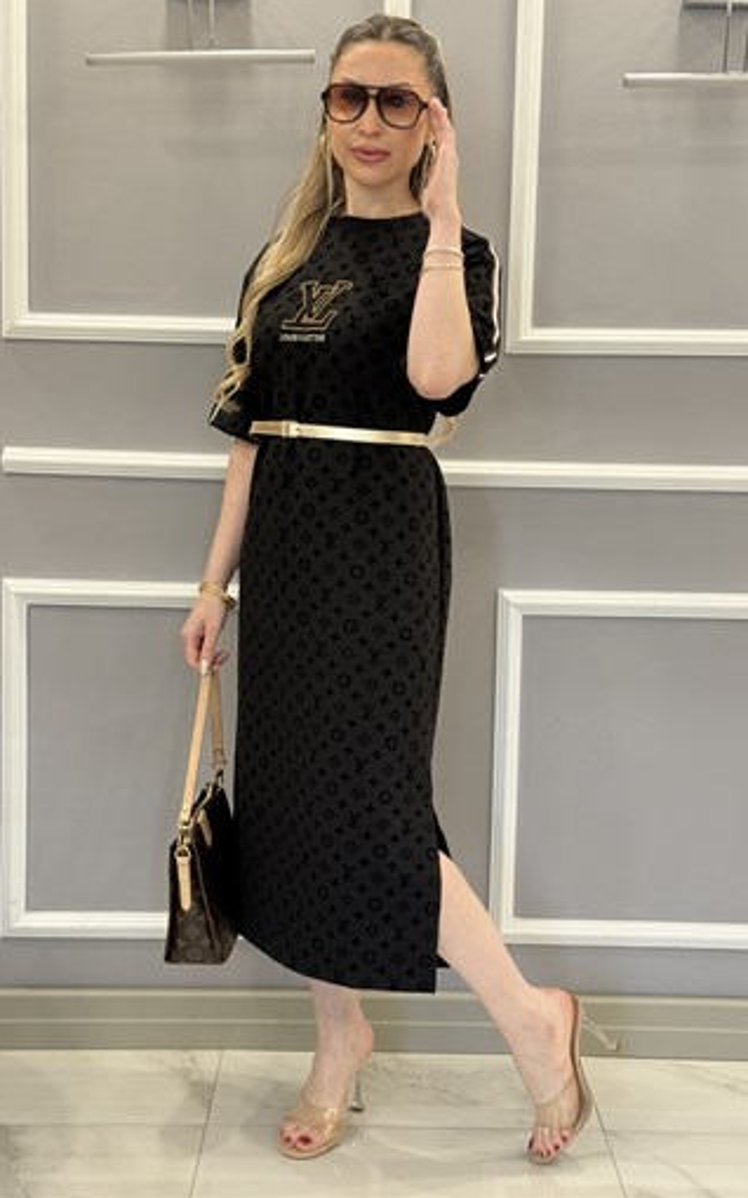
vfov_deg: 38.9
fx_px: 1697
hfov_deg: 24.9
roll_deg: -1.8
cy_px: 591
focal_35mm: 52
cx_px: 379
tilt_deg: -5.2
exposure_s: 1/77
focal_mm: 6.76
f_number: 1.78
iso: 100
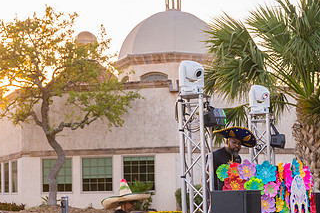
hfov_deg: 23.0
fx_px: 773
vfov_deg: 15.5
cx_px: 266
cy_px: 188
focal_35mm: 87
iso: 1600
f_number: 4
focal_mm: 48
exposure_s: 1/2000
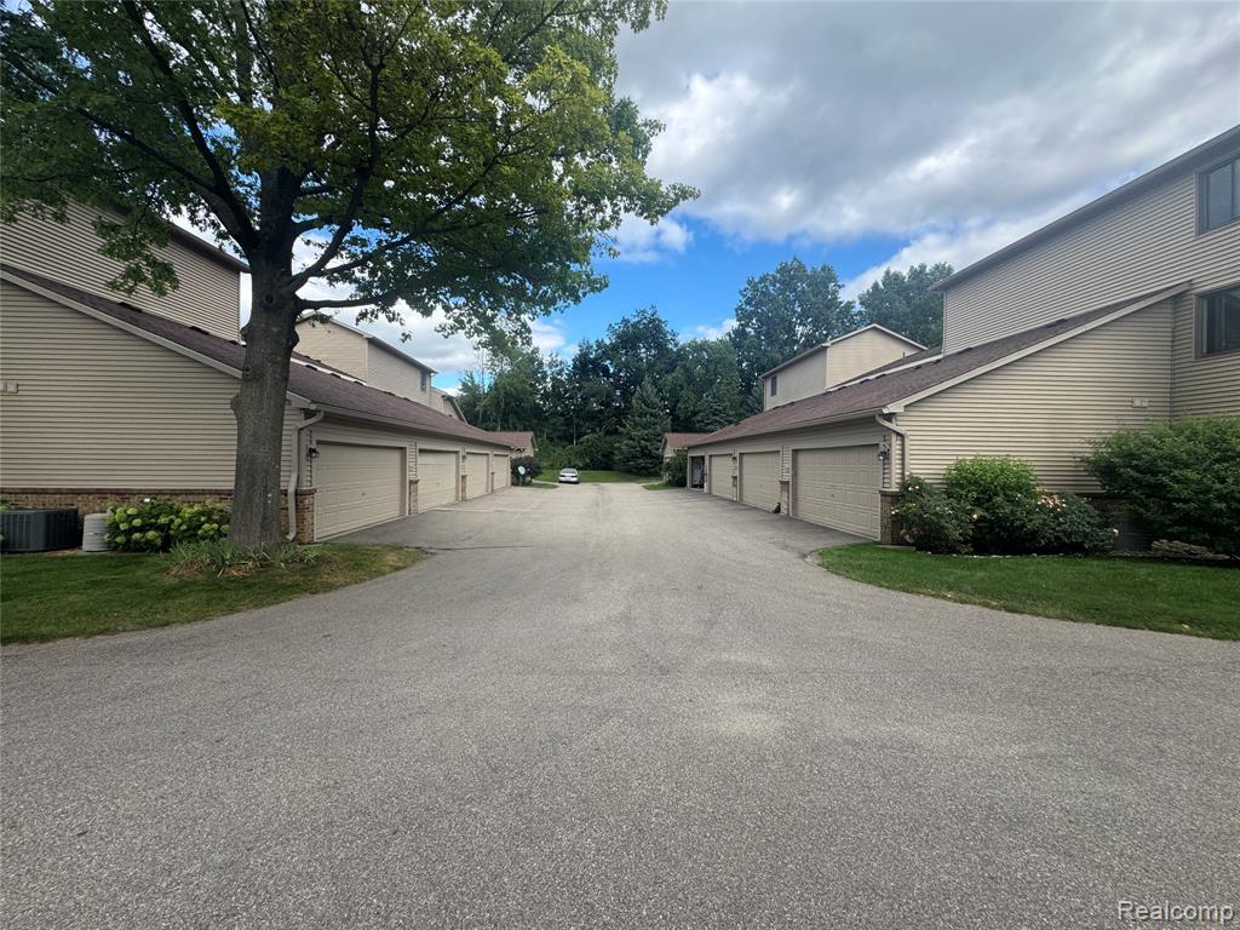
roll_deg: -1.4
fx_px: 502
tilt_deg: -1.0
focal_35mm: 14
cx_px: 620
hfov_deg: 102.1
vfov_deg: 85.7
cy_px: 465
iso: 40
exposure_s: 1/600
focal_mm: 2.22
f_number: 2.2
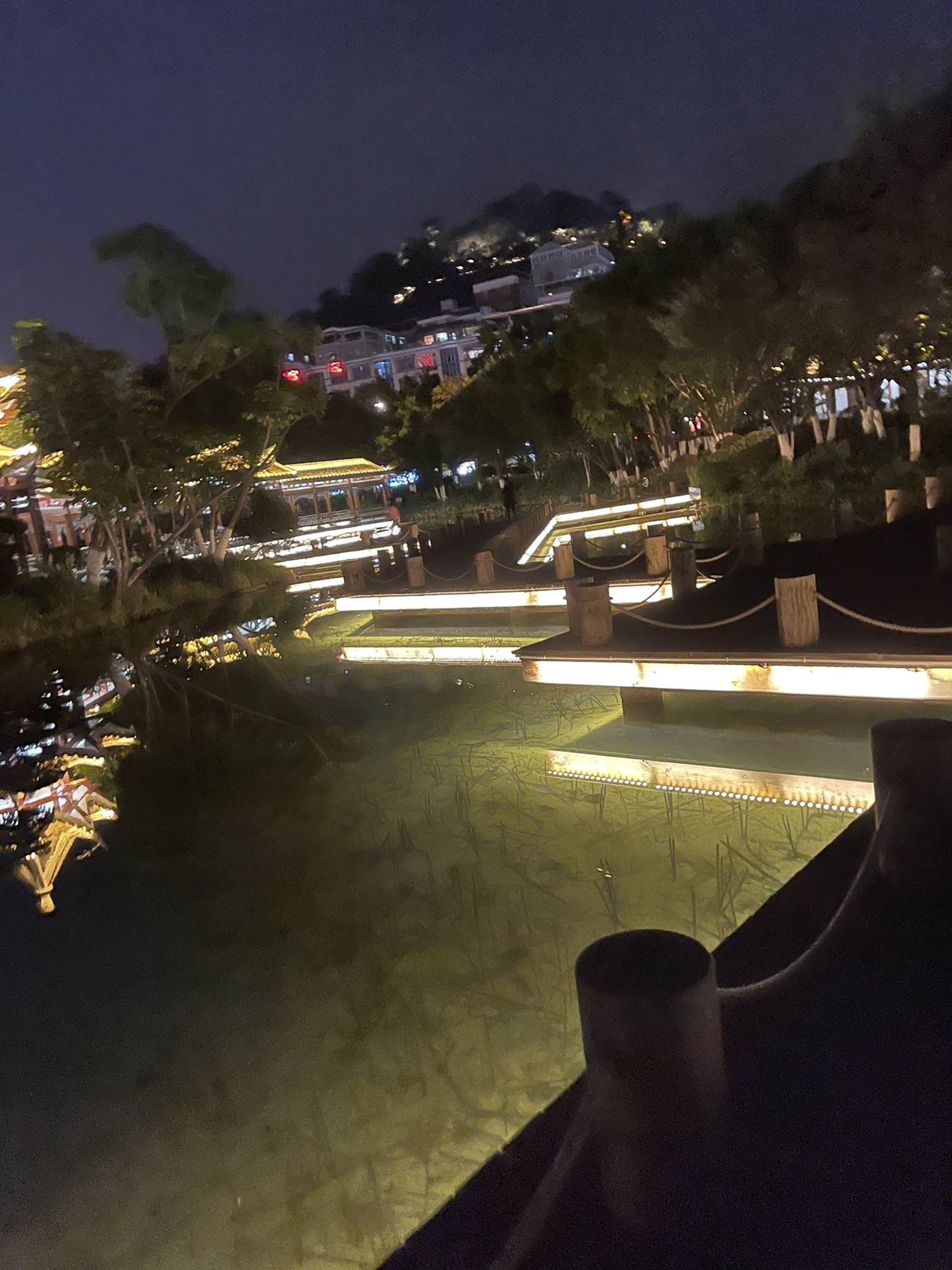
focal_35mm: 26
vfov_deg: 67.3
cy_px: 635
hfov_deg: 53.1
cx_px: 476
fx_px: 953
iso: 1250
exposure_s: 1/16
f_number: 1.6
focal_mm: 5.1
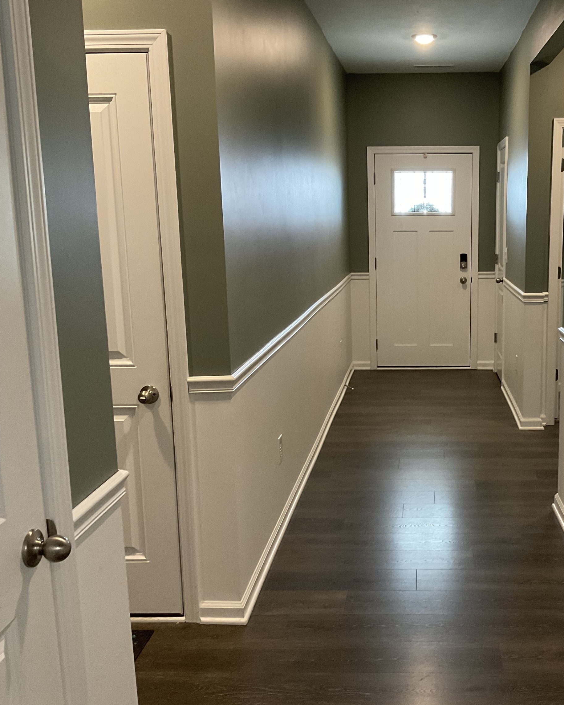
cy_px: 351
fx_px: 793
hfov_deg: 38.3
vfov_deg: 47.9
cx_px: 410
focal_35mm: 38
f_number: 1.8
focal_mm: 3
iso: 160
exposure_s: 1/60
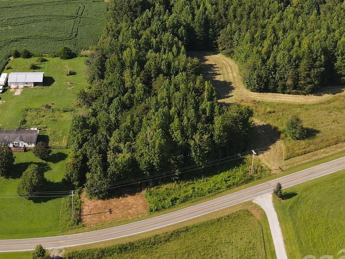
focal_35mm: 53
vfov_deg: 26.3
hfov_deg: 36.0
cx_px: 131
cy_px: 10
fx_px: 528
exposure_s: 1/25
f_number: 2.8
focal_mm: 4.5
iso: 100
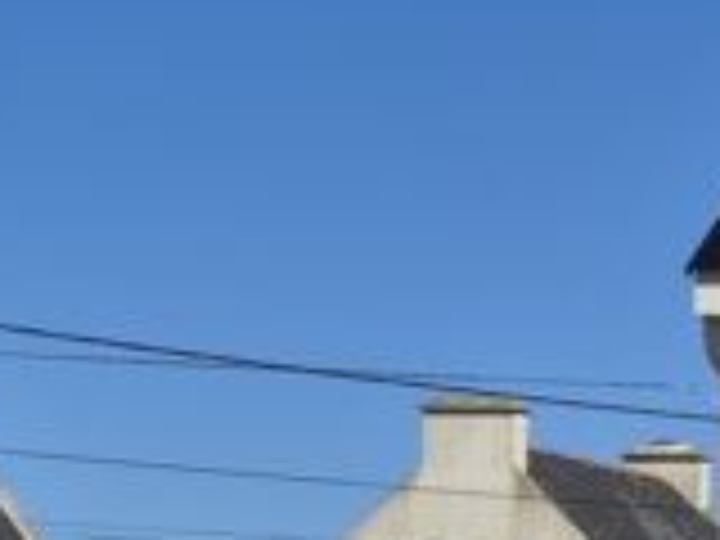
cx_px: 1674
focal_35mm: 115
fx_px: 2392
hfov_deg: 13.2
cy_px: 580
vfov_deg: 12.7
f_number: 1.8
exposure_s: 1/3184
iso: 25
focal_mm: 5.4
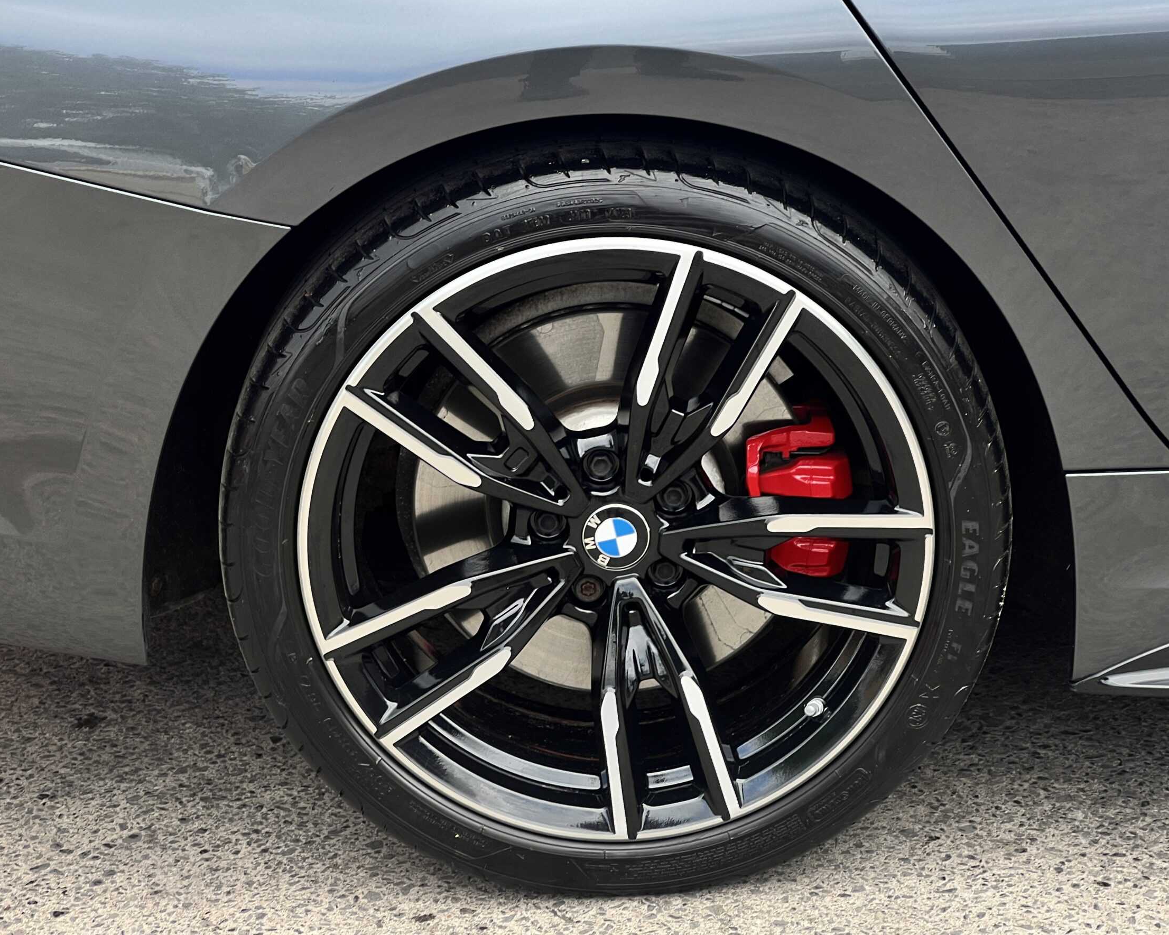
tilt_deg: -14.3
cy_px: 453
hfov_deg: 22.0
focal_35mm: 87
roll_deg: +5.3
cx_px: 599
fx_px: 3010
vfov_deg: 17.7
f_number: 2.8
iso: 32
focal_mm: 9
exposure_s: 1/139
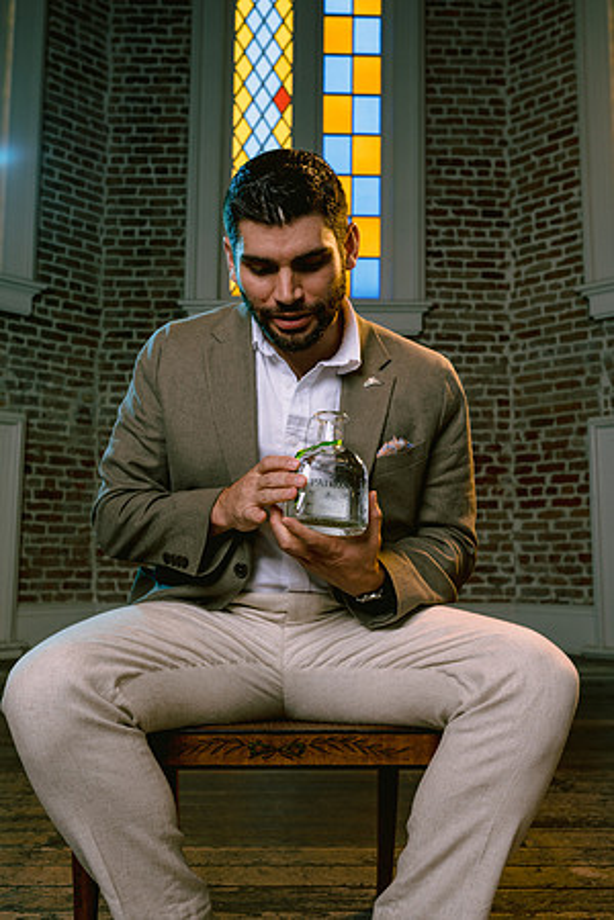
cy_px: 460
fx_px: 895
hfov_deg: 37.9
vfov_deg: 54.4
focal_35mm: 35
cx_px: 307
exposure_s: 1/160
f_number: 5.6
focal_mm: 35
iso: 200
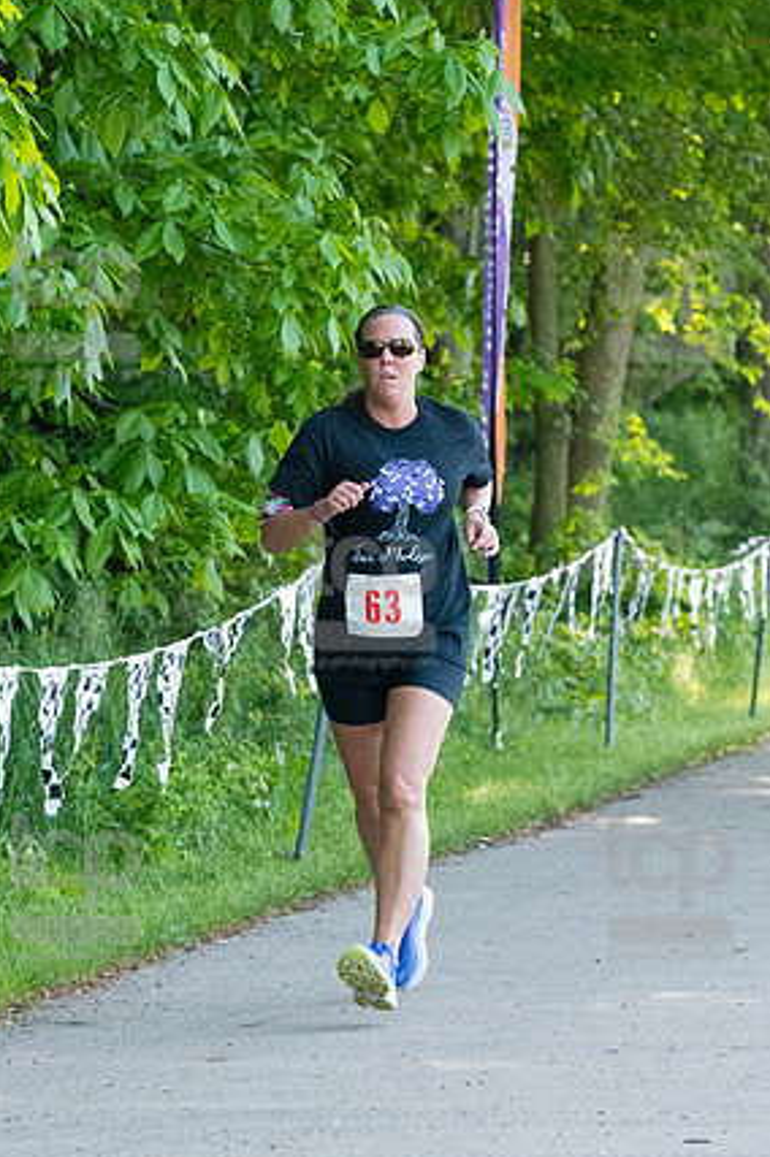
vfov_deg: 9.7
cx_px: 373
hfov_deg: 6.4
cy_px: 593
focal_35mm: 213
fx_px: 6844
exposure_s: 1/1600
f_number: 5.6
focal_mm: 135
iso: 4000
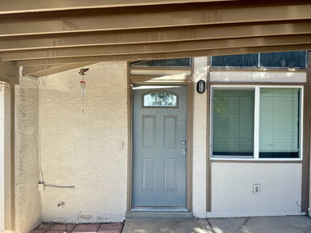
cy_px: 120
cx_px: 164
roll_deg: -0.2
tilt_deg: -0.9
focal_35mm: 27
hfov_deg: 65.3
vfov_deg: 51.3
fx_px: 242
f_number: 1.78
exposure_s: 1/539
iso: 80
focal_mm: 6.76
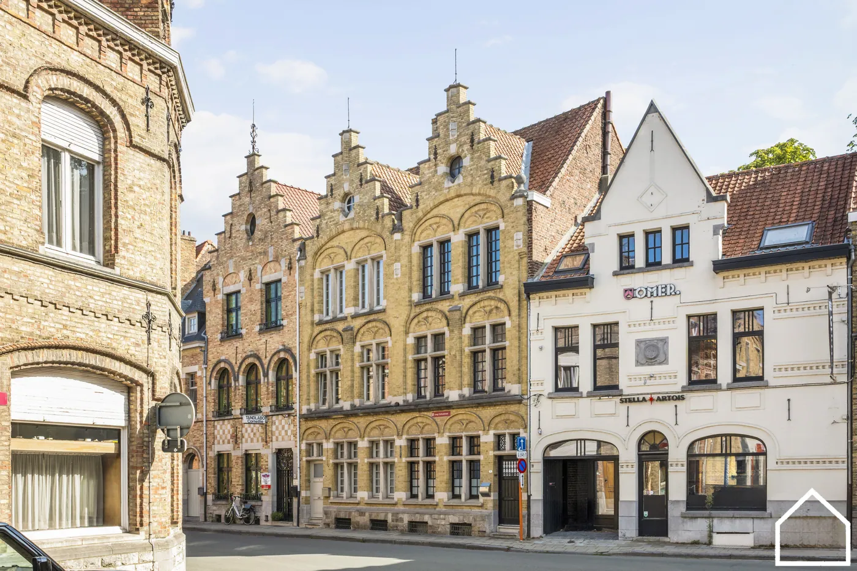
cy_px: 286
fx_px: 571
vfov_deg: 53.1
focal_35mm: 24
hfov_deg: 73.8
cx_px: 428
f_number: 11
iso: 500
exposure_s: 1/200
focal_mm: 24
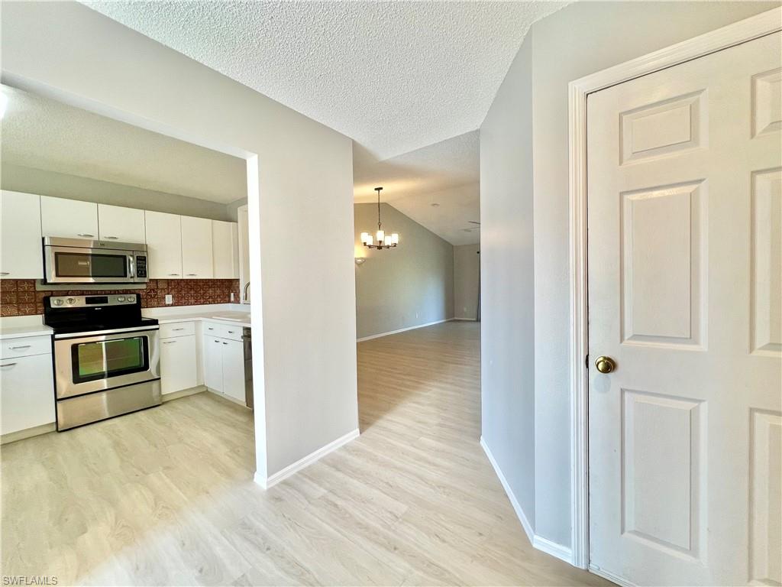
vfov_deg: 89.9
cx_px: 391
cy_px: 294
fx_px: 294
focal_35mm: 13
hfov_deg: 106.2
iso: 100
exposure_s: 1/120
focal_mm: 1.57
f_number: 1.8
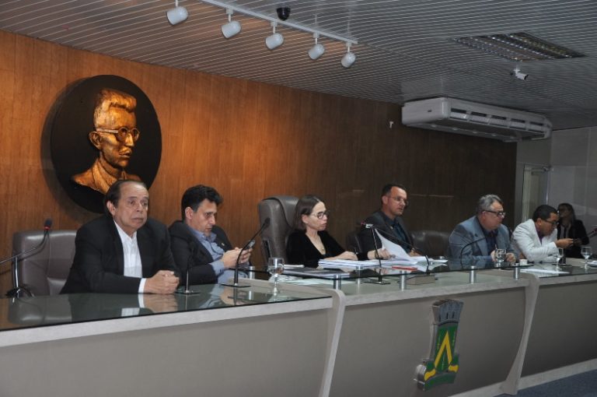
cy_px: 198
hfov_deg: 37.9
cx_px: 298
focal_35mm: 52
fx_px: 870
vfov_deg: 25.7
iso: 400
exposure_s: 1/60
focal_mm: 35
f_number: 4.5
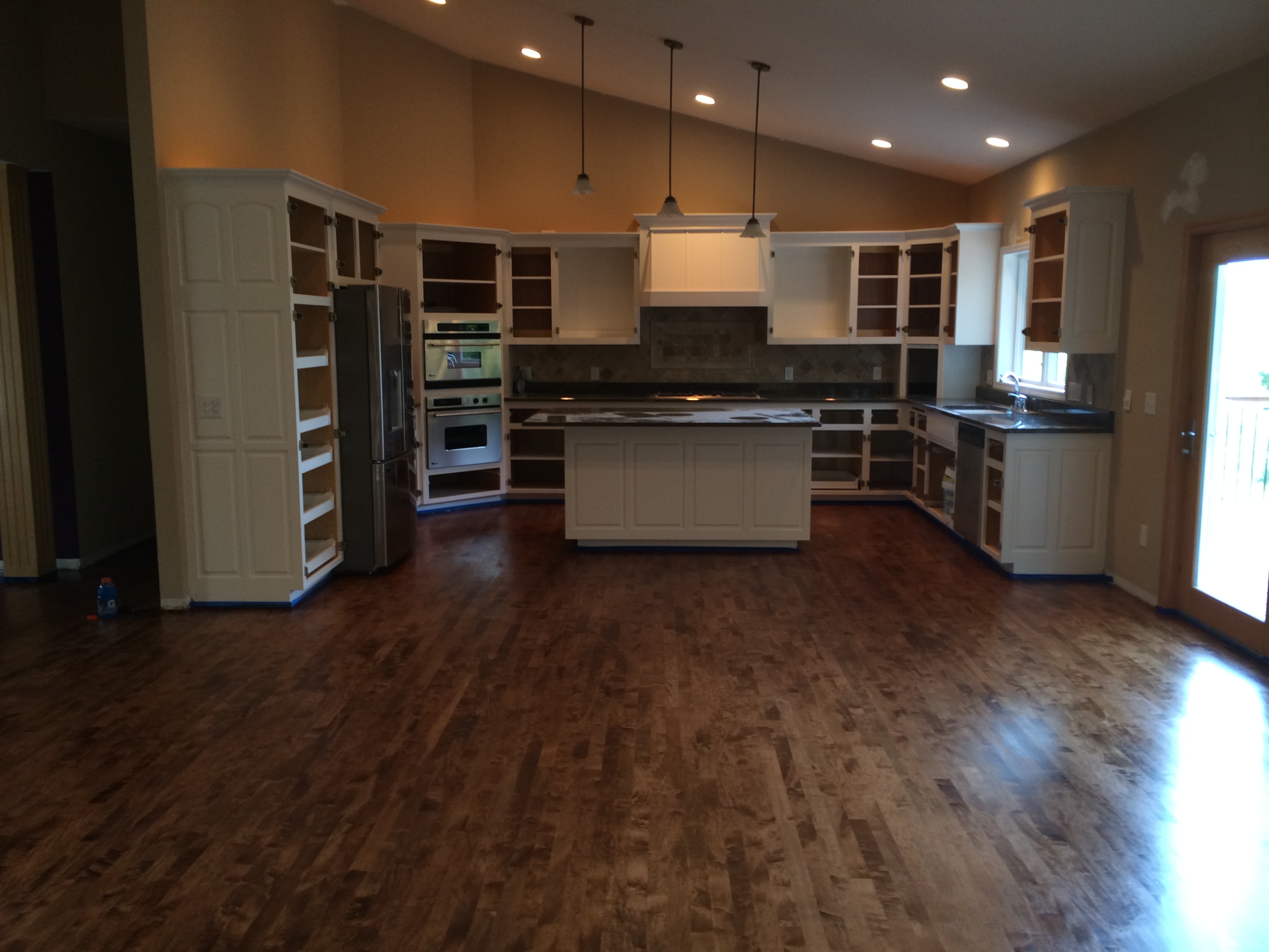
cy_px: 476
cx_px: 634
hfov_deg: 60.0
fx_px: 1100
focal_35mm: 30
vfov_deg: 46.8
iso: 80
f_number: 2.2
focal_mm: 4.12
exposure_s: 1/30
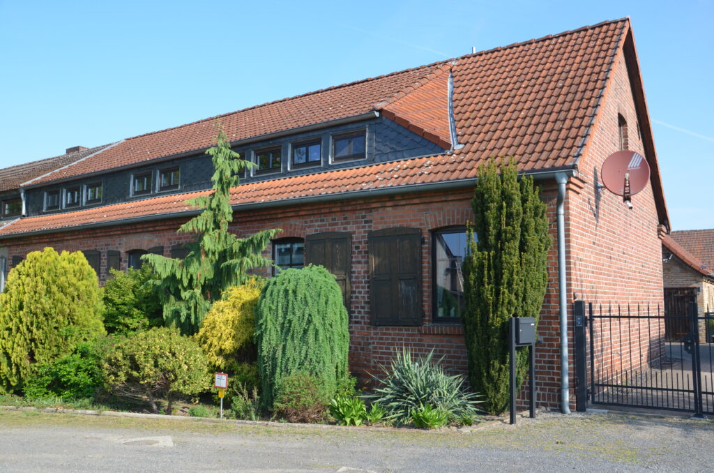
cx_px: 357
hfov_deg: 59.6
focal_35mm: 32
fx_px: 623
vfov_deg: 41.5
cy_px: 236
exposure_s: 1/250
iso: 200
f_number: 8
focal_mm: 21
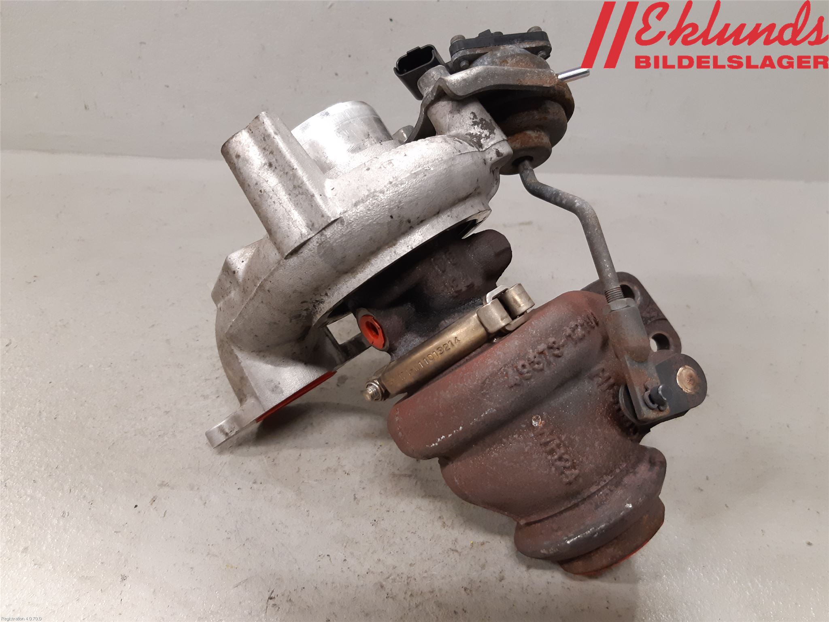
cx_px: 414
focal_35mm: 26
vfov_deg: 53.1
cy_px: 311
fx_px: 623
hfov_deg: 67.3
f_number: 1.7
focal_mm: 3.93
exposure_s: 1/50
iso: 200
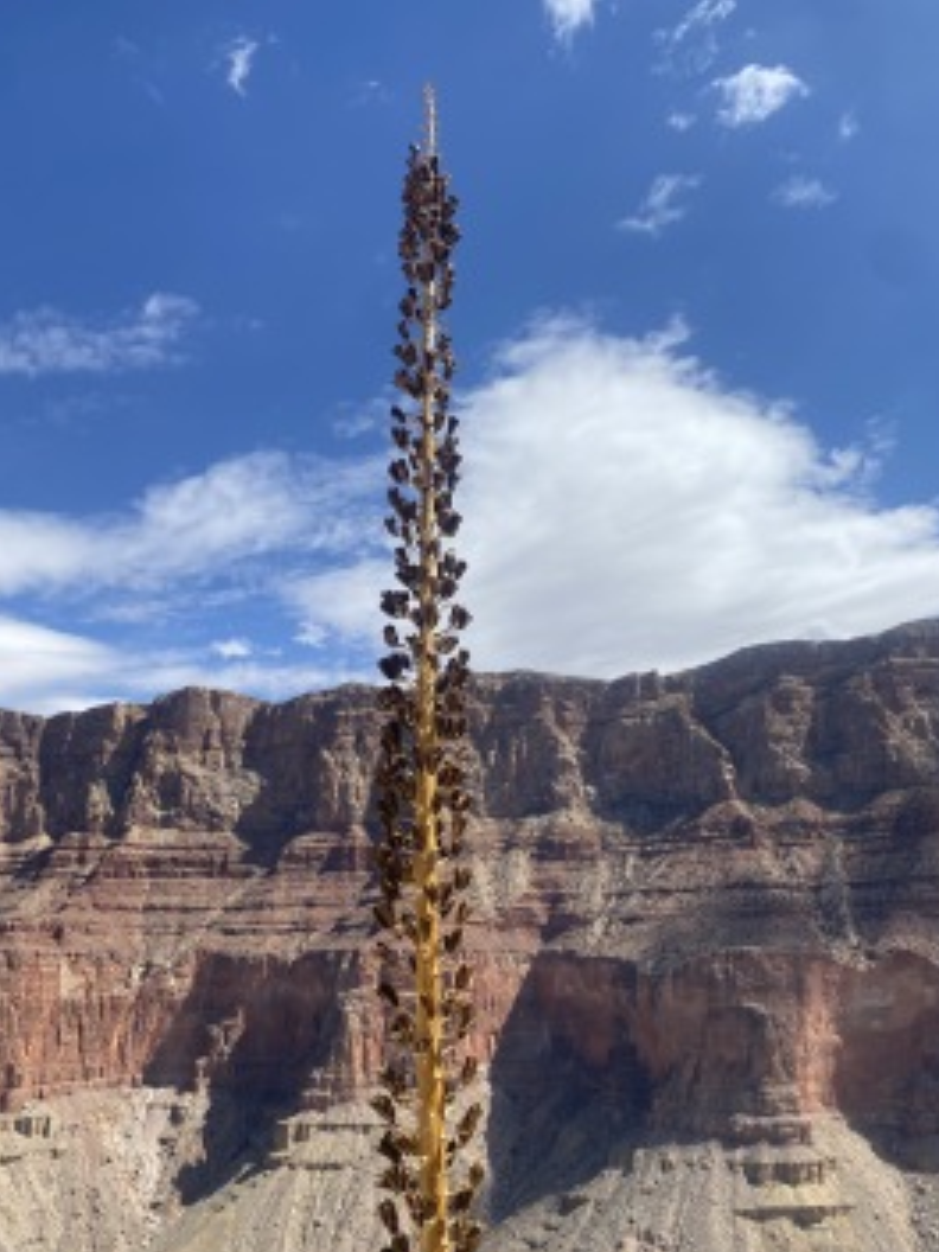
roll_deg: +0.6
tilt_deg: +14.2
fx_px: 977
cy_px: 647
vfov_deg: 65.3
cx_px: 484
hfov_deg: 51.3
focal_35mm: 27
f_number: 1.8
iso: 32
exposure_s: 1/3610
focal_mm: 4.25
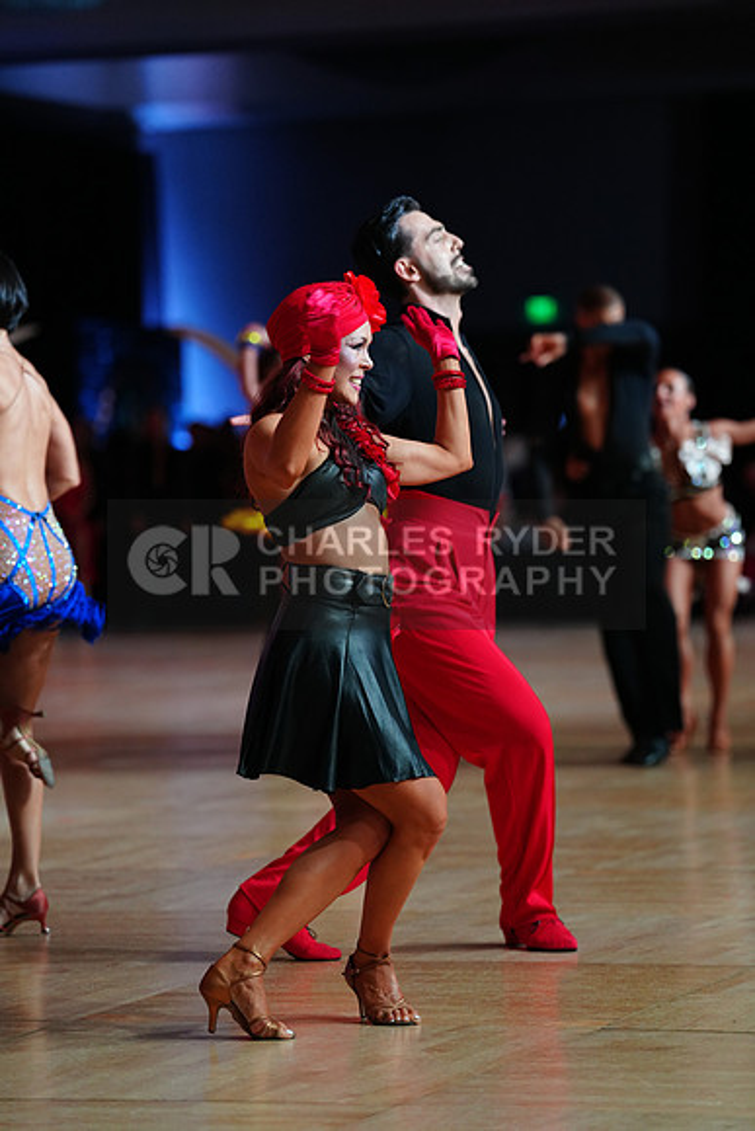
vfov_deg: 14.2
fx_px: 4558
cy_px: 566
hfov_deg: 9.5
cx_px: 378
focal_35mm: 145
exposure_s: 1/320
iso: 2000
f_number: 2.8
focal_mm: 145
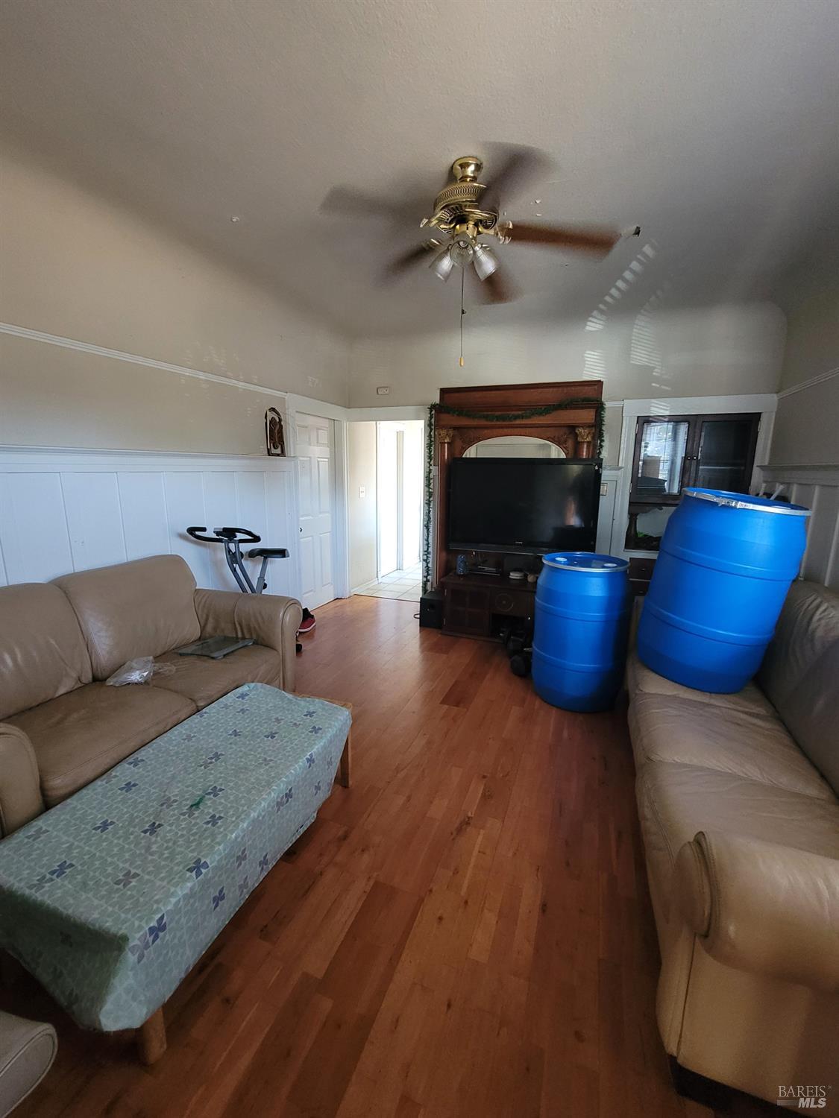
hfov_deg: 89.9
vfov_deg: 106.2
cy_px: 559
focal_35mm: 13
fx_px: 420
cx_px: 420
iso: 500
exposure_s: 1/30
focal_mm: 2.2
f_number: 2.2
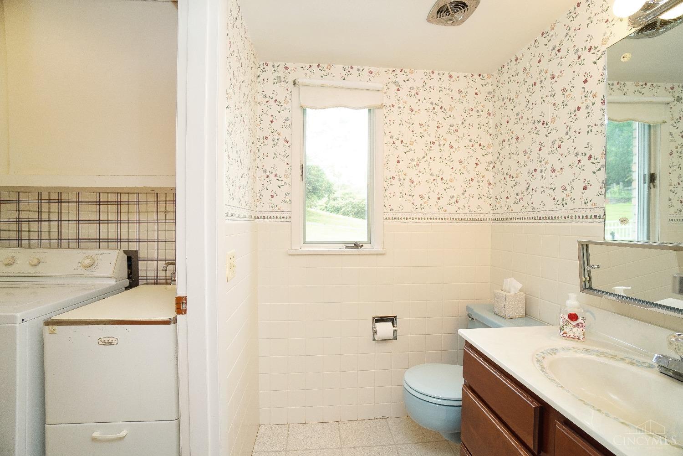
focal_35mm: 15
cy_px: 228
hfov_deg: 100.4
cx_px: 342
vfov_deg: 77.3
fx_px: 285
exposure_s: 1/60
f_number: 4
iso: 250
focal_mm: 10
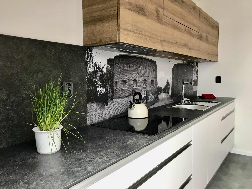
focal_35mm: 28
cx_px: 126
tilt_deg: -5.6
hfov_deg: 63.4
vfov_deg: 49.7
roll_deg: +1.1
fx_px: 204
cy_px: 94
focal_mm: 3.99
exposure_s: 1/20
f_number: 1.8
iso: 40
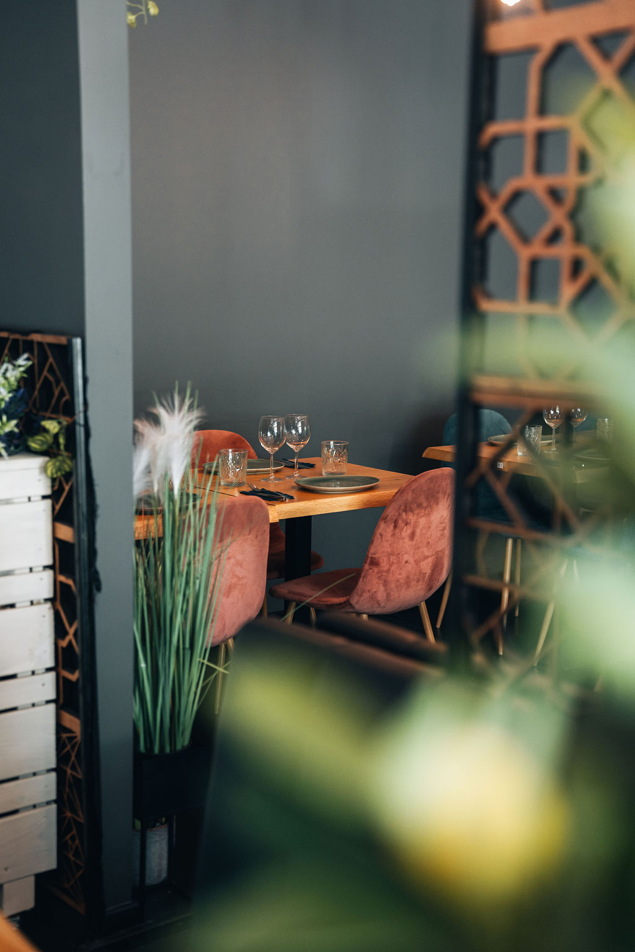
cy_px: 476
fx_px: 1349
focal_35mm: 51
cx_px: 318
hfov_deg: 26.5
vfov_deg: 38.9
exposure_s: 1/60
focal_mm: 51
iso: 1250
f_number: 2.2
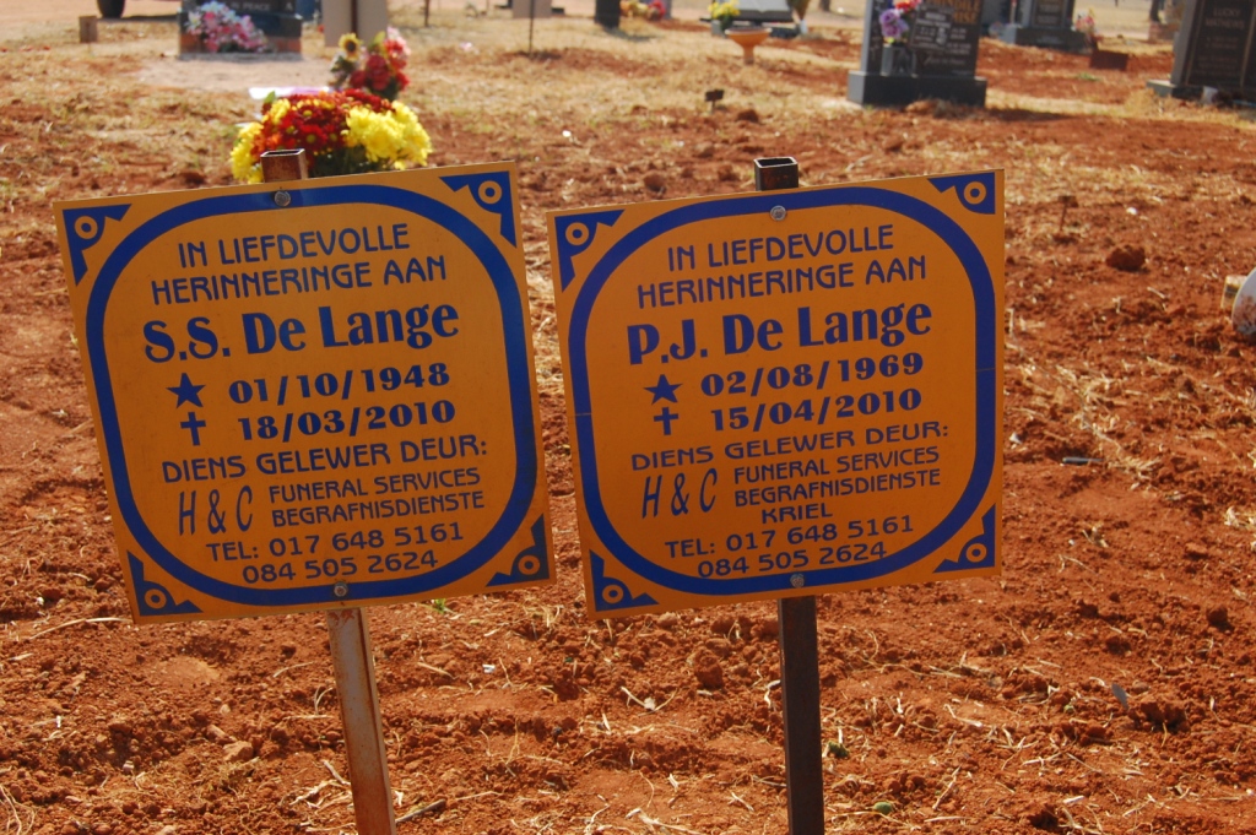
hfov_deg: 43.6
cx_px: 628
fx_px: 1569
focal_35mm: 45
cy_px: 418
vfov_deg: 29.8
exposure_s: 1/640
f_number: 7.1
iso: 400
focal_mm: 30
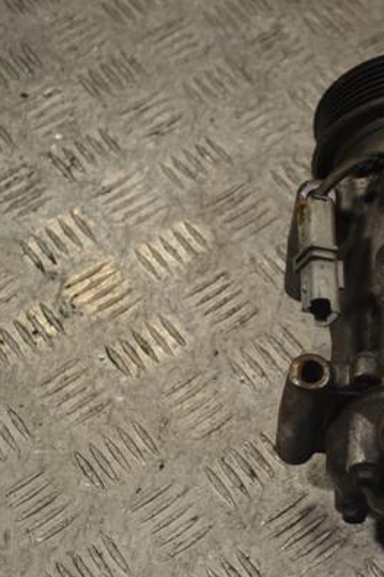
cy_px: 286
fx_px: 1313
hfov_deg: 16.2
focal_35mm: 82
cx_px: 409
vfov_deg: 24.8
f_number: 5.6
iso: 280
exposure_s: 1/125
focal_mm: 36
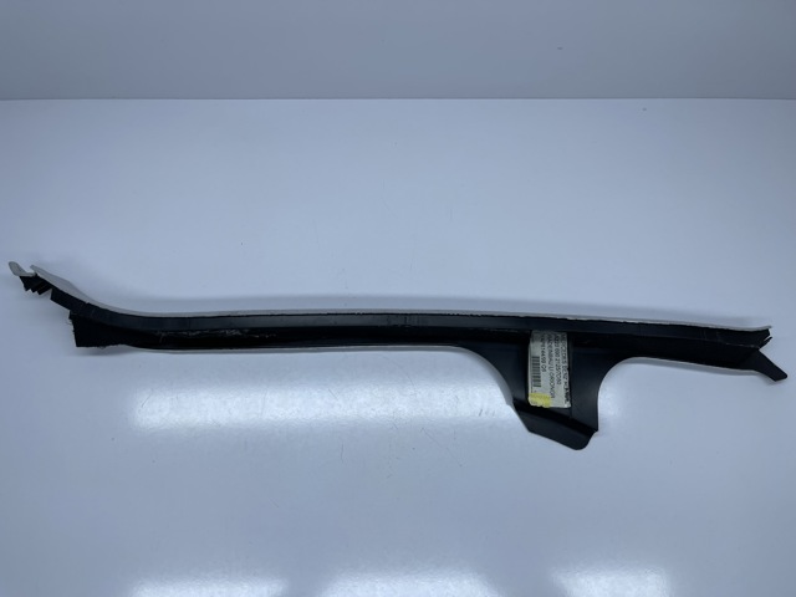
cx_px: 398
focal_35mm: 25
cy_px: 298
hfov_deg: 69.4
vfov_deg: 54.9
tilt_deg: -73.2
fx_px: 575
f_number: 1.6
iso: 32
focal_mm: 5.1
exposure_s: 1/1852
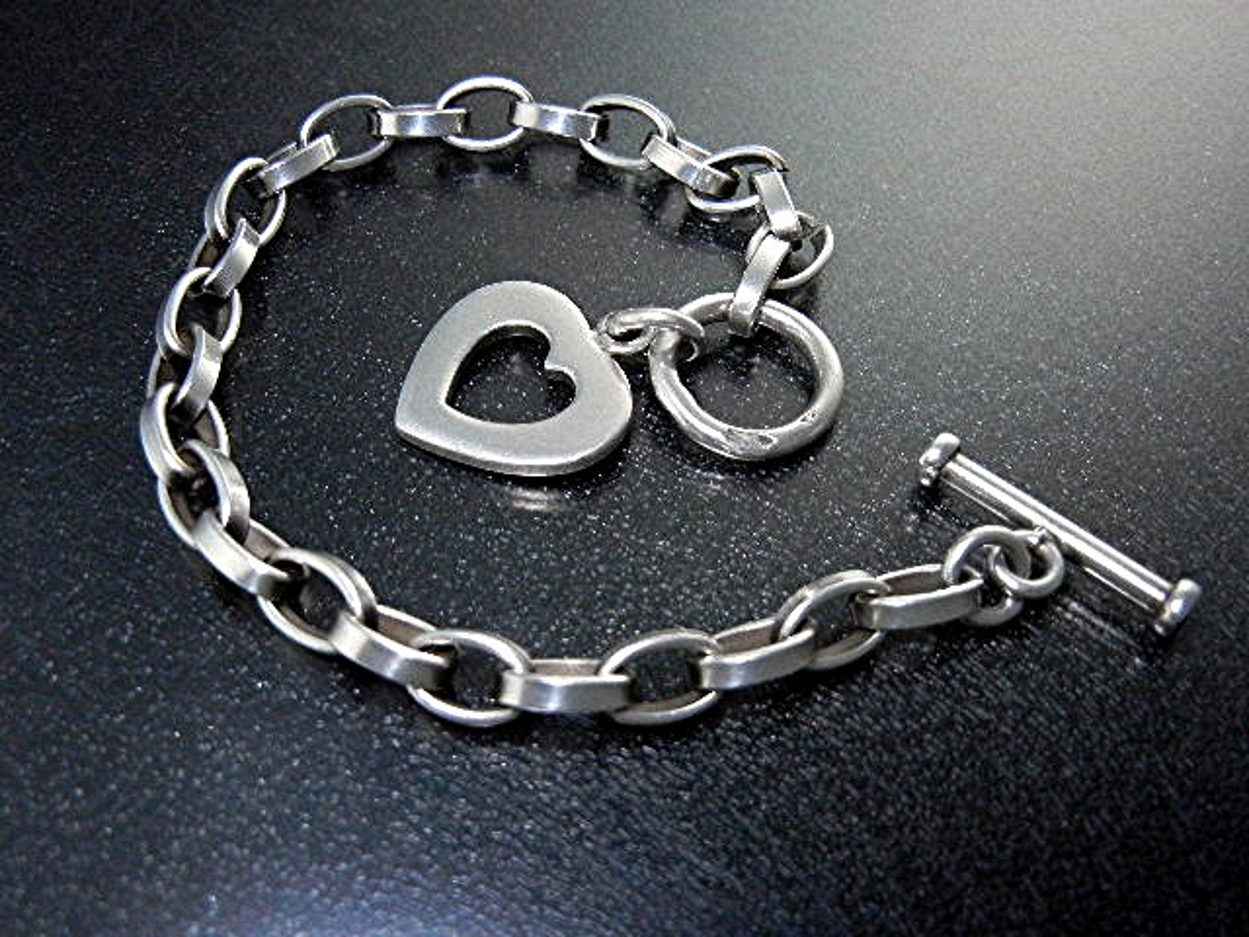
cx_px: 624
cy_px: 468
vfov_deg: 36.8
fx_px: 1407
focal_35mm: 39
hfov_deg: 47.9
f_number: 7.4
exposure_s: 1/30
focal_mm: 7.1
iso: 660
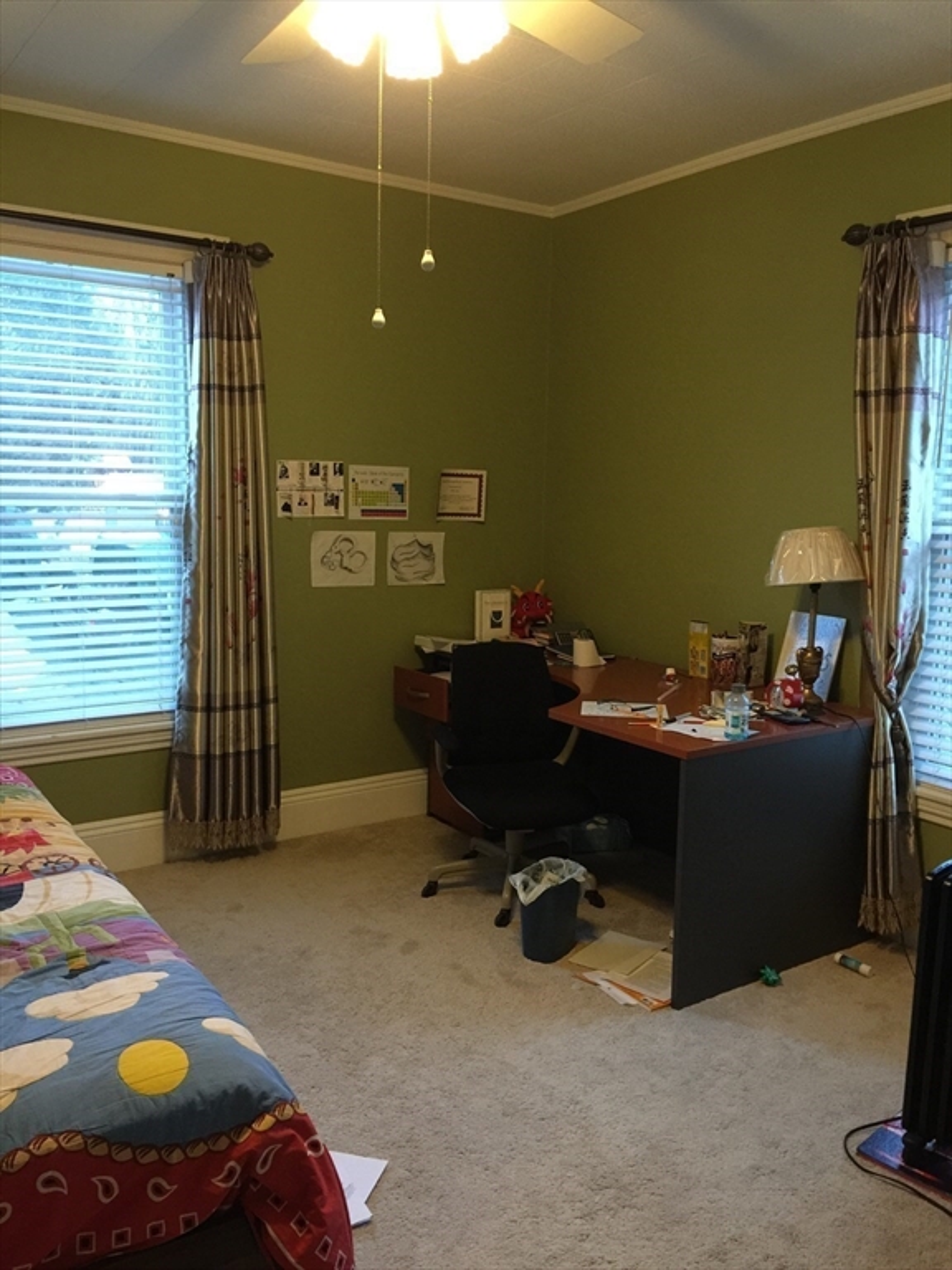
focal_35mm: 29
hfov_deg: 48.2
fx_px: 1063
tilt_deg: -8.1
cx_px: 476
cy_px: 635
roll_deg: -1.8
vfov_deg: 61.7
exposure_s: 1/15
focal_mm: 4.15
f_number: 2.2
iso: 125
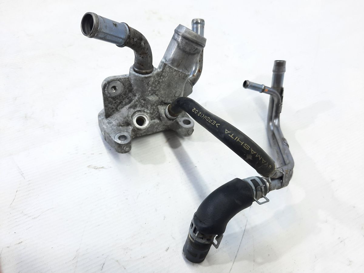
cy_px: 136
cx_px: 182
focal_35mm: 25
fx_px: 263
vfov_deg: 54.9
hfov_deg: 69.4
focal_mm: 4.6
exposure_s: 1/50
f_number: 2
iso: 80
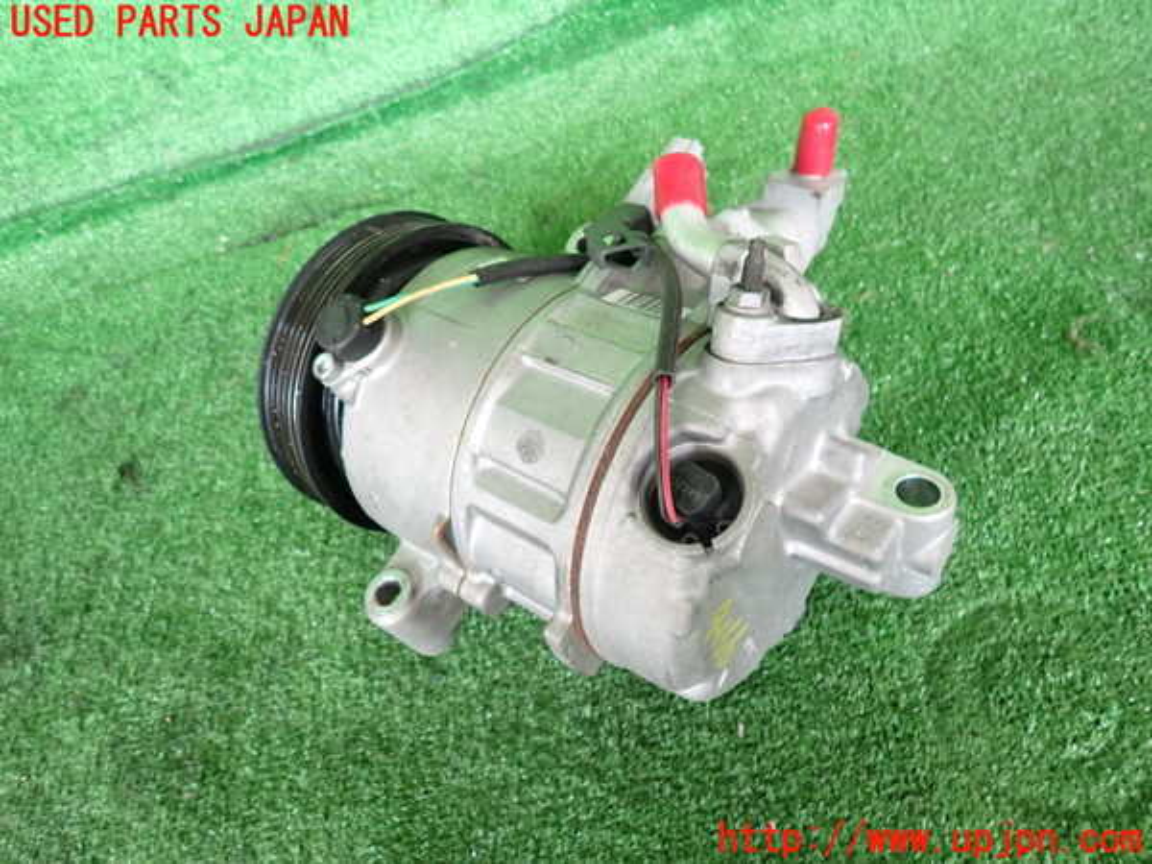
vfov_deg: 54.9
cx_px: 576
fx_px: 832
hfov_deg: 69.4
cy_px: 432
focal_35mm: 25
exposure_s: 1/40
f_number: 2
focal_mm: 4.5
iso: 200
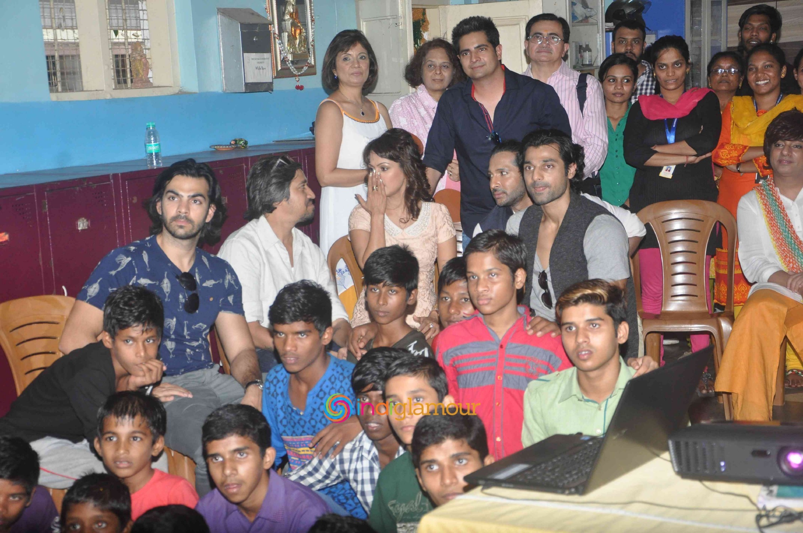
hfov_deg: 28.1
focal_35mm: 72
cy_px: 266
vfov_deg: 18.9
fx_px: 1604
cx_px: 402
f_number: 4.8
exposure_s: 1/250
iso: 1000
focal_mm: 48
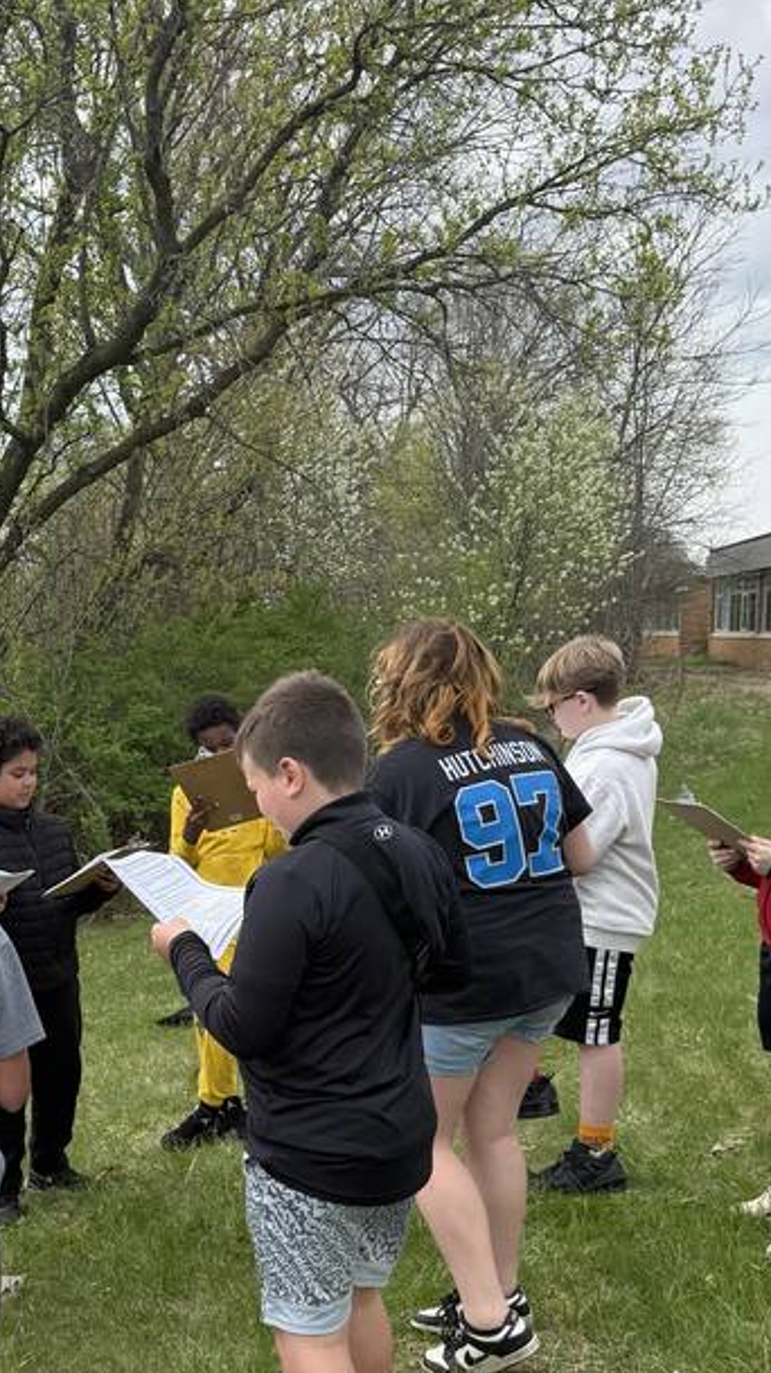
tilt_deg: -8.2
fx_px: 1601
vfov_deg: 45.6
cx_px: 128
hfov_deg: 26.5
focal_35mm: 44
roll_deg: +1.2
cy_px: 938
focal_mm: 6.76
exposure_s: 1/2370
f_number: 1.78
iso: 100
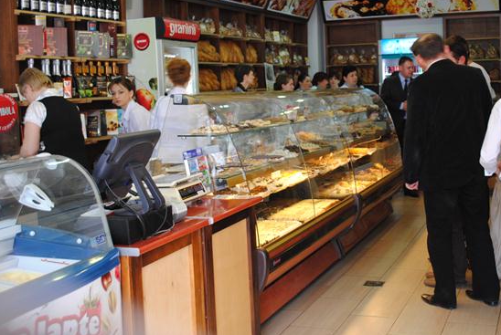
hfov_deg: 38.6
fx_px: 711
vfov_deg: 26.5
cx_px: 310
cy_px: 127
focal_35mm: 51
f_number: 4.2
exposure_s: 1/25
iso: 400
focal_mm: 26
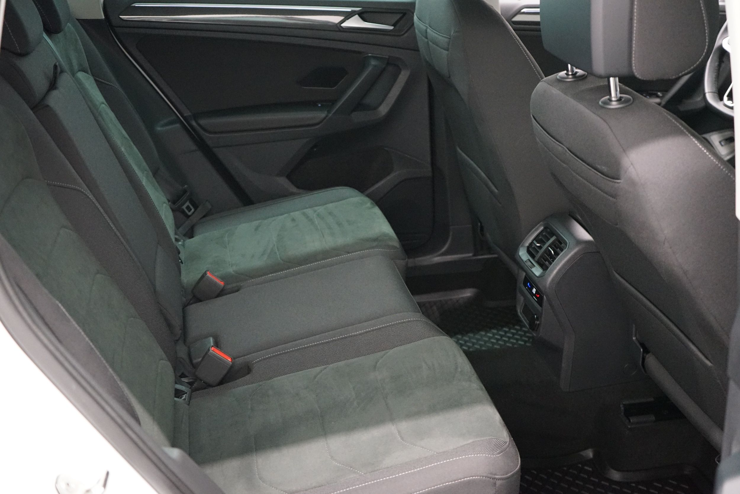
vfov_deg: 32.6
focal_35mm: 41
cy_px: 247
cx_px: 370
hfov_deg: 47.4
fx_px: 843
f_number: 4.5
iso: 6400
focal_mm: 41
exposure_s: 1/40
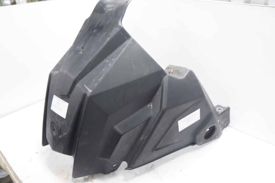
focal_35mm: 27
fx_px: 206
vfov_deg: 47.9
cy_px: 92
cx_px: 138
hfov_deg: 67.4
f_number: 3.5
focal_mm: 18
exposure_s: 1/60
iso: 640
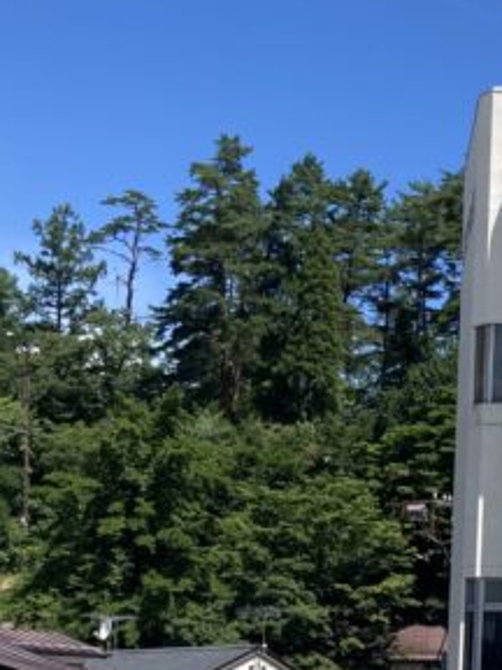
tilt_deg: -5.6
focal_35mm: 83
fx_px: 1605
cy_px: 906
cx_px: 256
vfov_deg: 21.1
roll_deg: -0.1
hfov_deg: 17.8
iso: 20
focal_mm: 3.99
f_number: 1.8
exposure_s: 1/1600
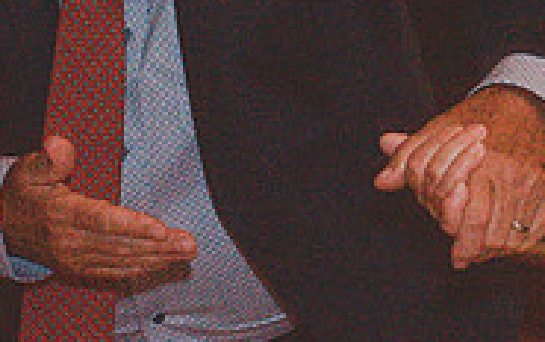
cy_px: -84
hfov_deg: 6.2
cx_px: 639
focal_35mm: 335
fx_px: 4980
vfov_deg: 3.9
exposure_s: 1/60
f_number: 4.5
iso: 6400
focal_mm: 70
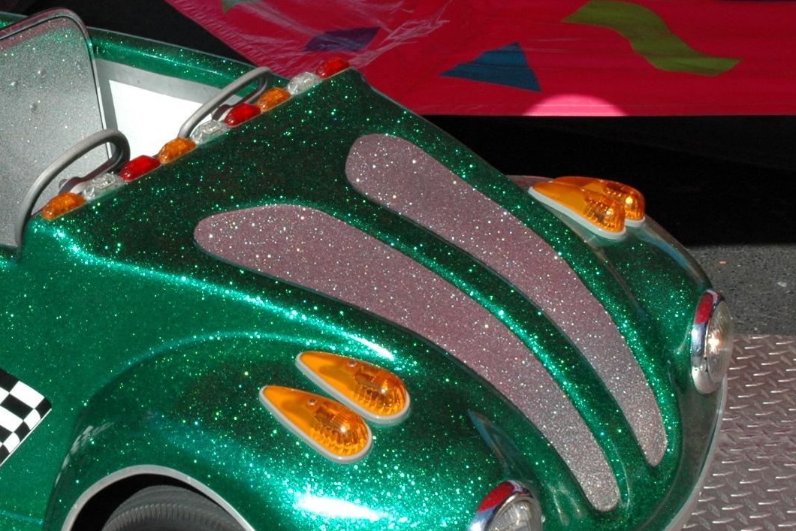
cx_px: 83
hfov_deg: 25.8
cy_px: 229
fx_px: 1681
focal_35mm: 76
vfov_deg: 17.9
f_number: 11
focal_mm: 24
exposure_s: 1/500
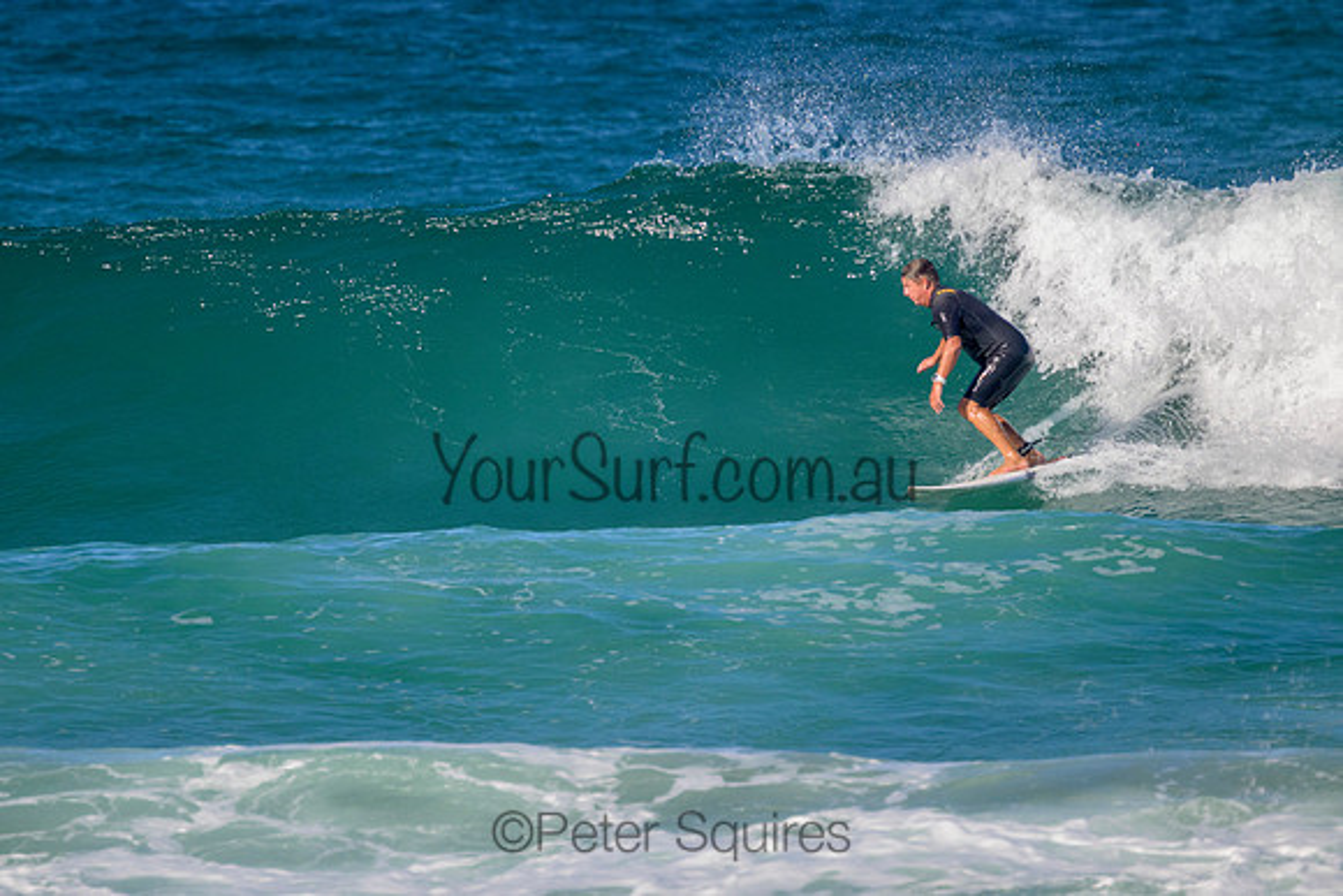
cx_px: 672
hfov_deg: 2.6
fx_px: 29850
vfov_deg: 1.7
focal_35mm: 800
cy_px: 448
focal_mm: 800
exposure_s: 1/2000
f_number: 11
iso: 1800
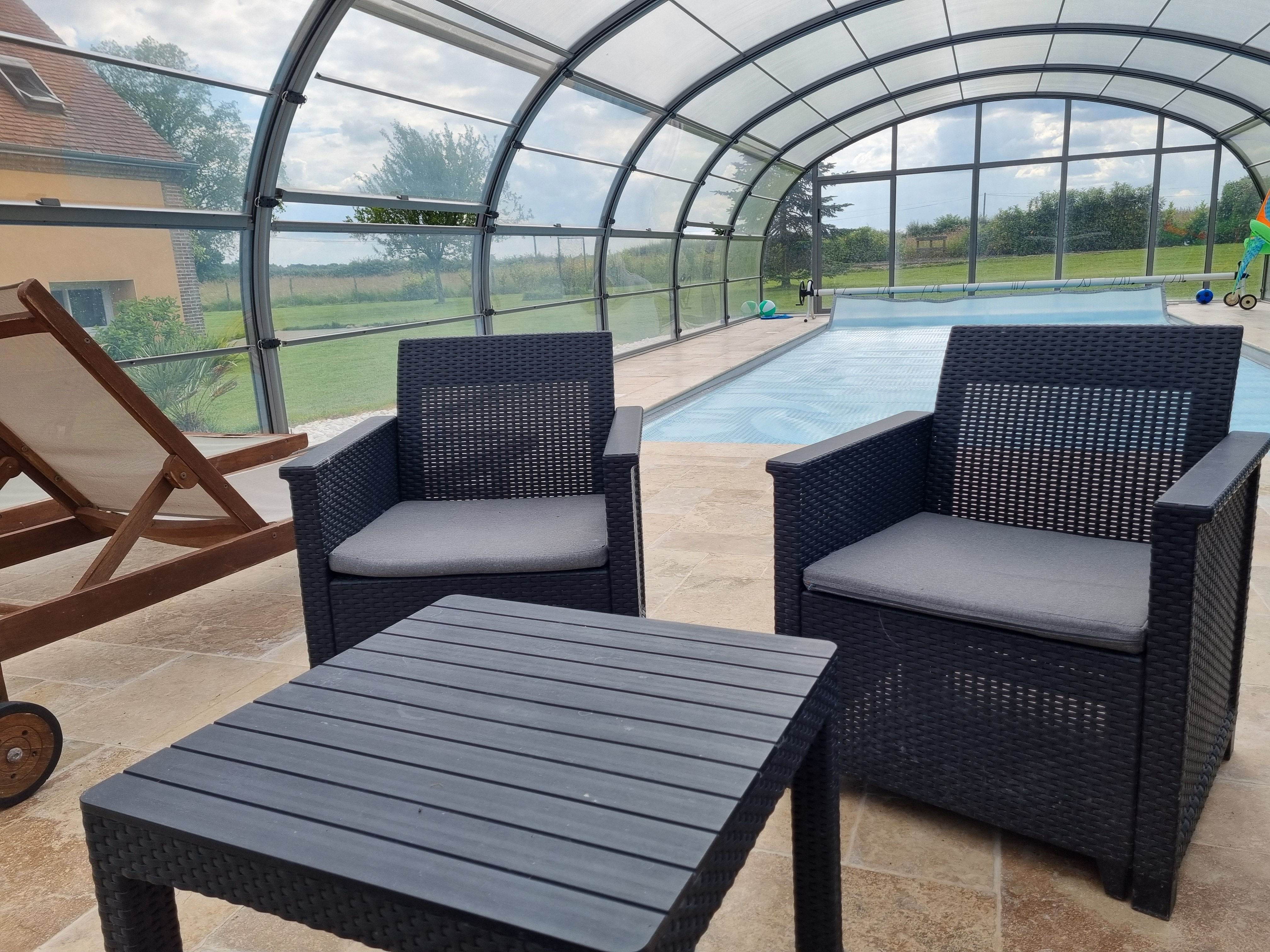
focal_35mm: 26
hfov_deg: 67.3
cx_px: 635
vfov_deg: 53.1
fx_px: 954
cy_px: 476
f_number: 1.8
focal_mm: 5.4
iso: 50
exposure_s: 1/1984
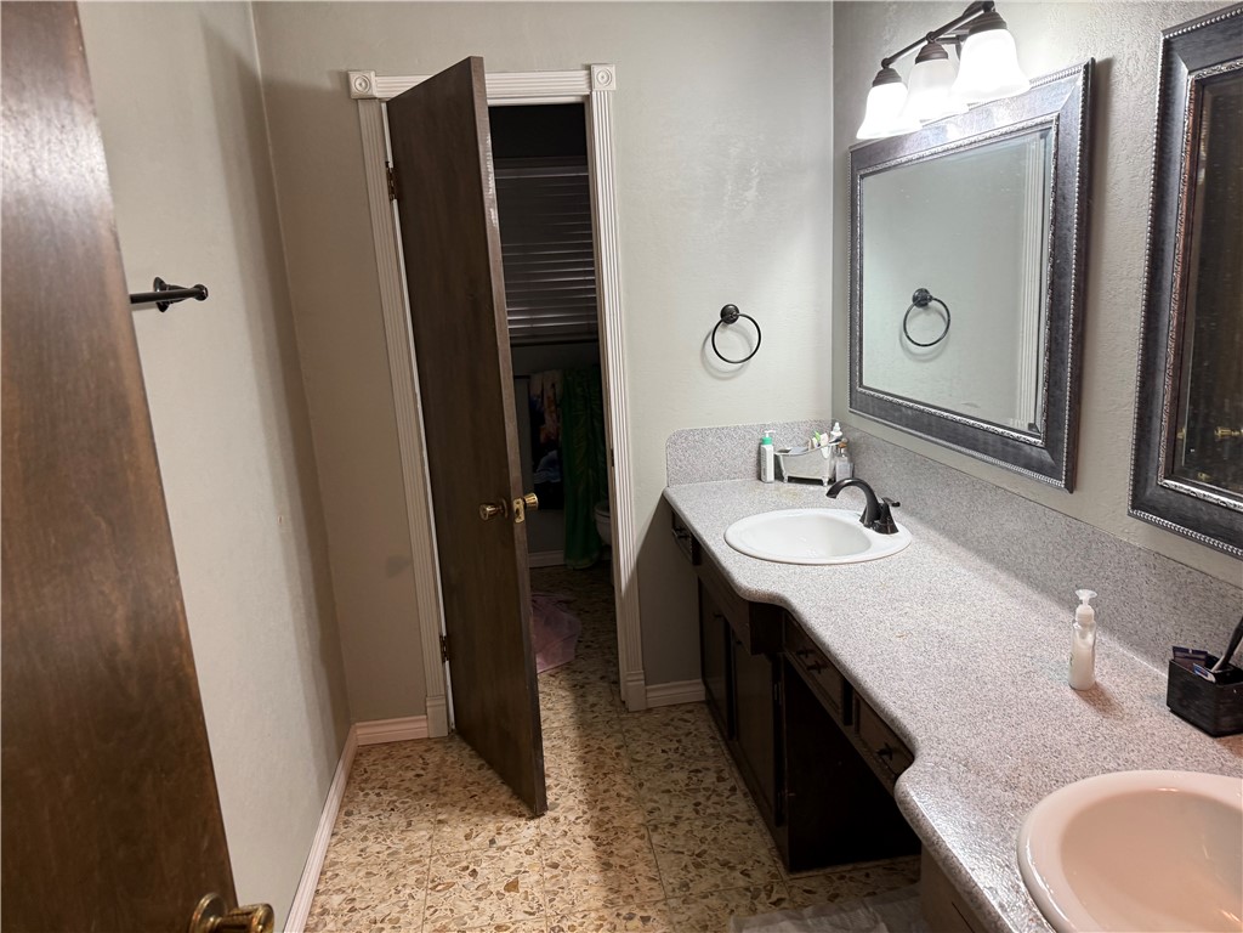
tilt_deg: -12.6
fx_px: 862
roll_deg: +4.0
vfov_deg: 56.8
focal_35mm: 24
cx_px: 622
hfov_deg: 71.6
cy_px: 466
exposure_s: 1/60
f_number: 1.78
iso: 160
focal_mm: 6.76
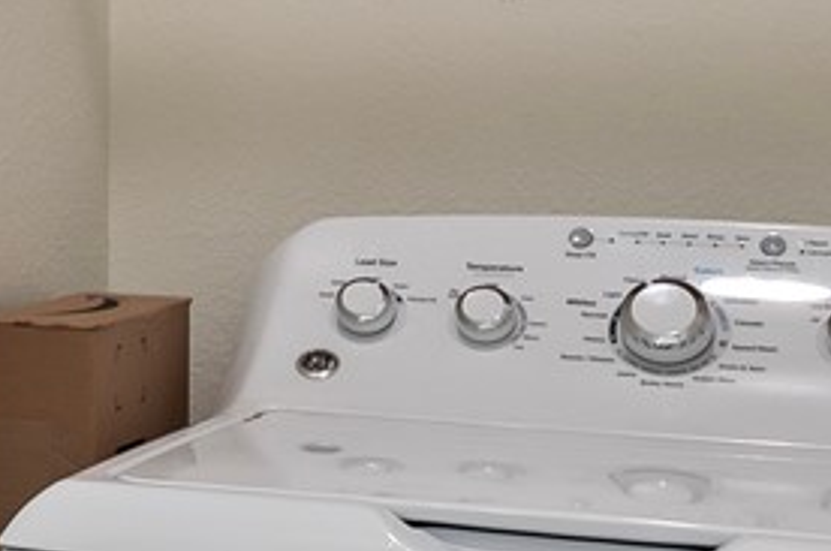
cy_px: 54
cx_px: -897
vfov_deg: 10.1
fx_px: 3088
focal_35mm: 134
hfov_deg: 13.0
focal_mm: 17
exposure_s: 1/4
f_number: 6.3
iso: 125
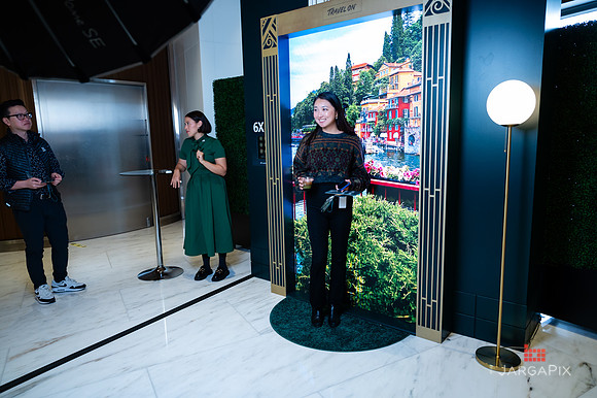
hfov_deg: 72.6
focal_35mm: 25
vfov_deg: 52.1
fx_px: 406
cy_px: 200
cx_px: 304
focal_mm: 24
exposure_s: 1/160
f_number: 3.2
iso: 1000
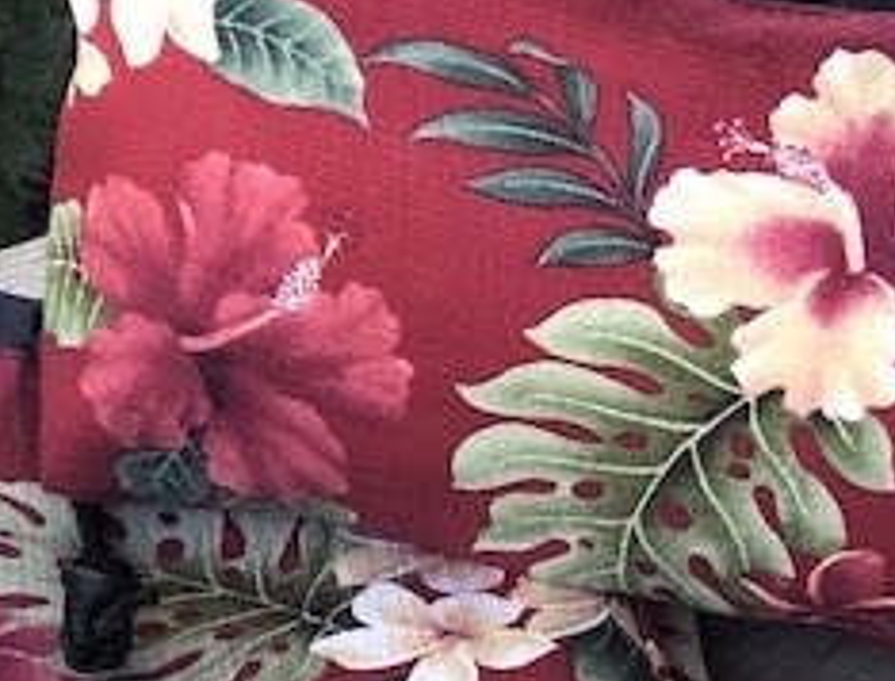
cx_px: 566
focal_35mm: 156
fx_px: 4054
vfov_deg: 9.6
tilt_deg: -34.7
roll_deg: -0.2
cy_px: 463
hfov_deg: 12.6
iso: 50
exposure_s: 1/30
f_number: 2.8
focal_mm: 6.6
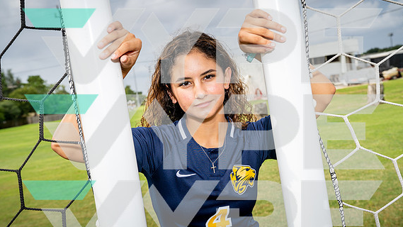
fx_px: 502
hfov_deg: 43.7
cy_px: 132
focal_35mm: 47
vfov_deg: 25.4
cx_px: 205
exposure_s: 1/250
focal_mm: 44
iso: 100
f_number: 6.3
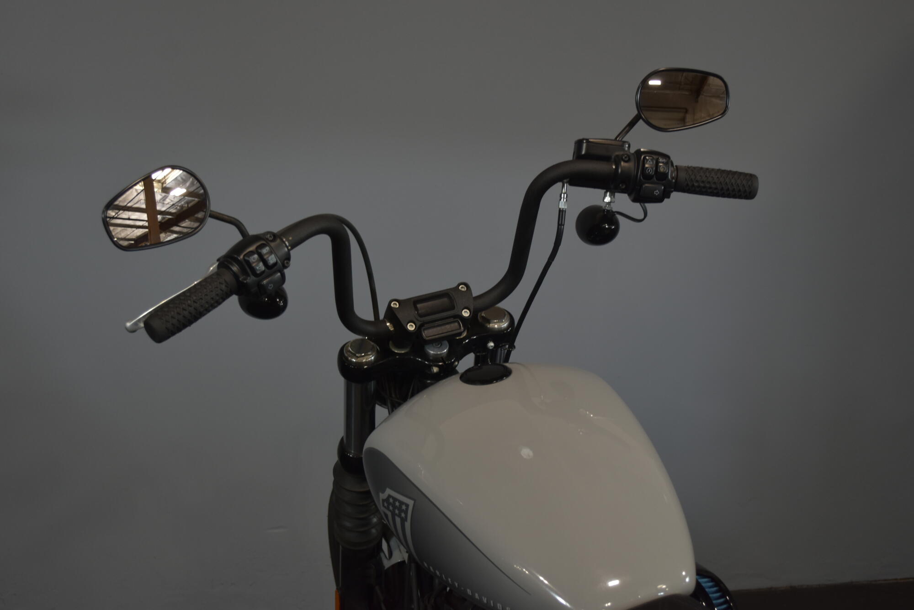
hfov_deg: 38.9
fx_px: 1295
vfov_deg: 26.5
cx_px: 457
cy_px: 305
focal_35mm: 51
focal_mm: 34
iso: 450
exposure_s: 1/30
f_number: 5
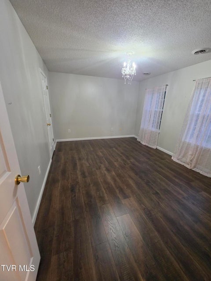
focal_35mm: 13
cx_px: 106
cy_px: 140
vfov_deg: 106.2
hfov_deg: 89.9
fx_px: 106
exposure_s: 1/60
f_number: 1.9
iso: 320
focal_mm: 2.2
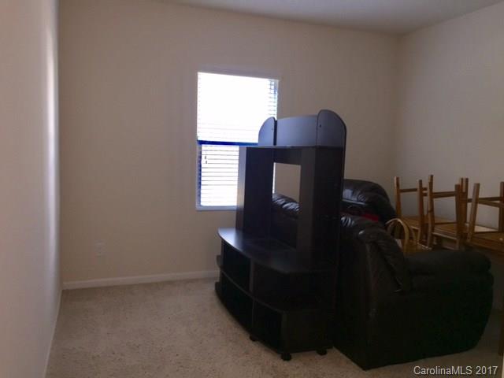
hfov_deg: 61.7
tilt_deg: -6.8
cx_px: 252
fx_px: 422
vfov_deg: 48.2
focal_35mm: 29
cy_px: 189
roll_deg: -3.1
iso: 50
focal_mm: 4.15
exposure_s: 1/30
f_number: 2.2
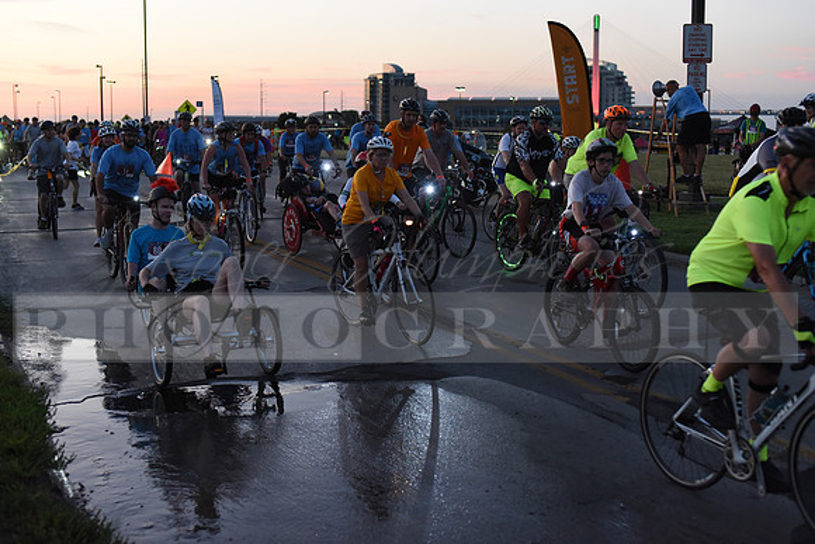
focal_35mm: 50
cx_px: 408
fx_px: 1132
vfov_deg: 27.0
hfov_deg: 39.6
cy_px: 272
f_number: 2.8
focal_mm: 50
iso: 2500
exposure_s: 1/400
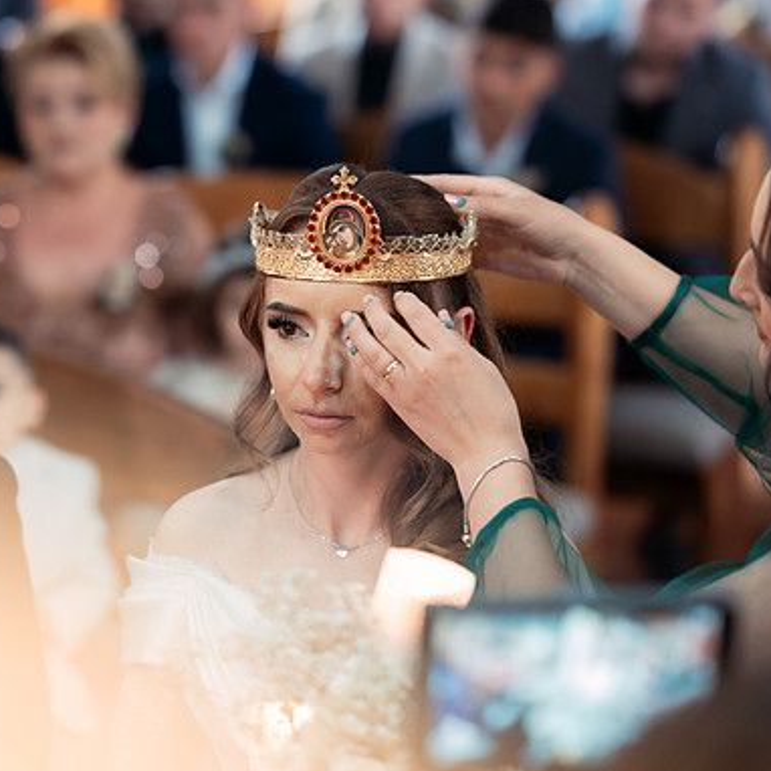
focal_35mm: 134
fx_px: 3377
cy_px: 344
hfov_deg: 12.9
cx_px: 101
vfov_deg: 13.0
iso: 1600
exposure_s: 1/320
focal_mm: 85
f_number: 2.2
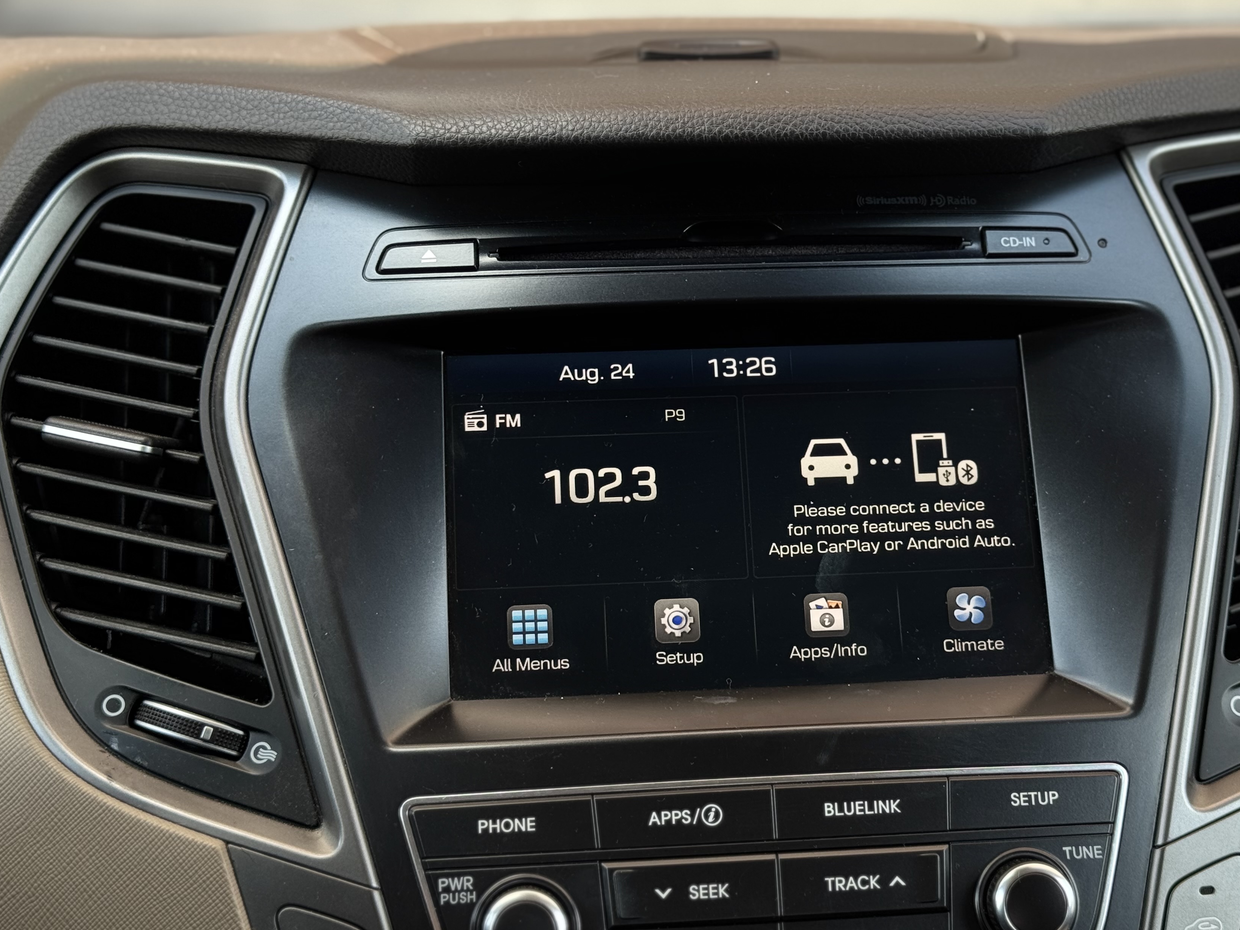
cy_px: 450
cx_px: 730
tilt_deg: -12.1
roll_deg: -0.3
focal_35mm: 59
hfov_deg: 32.6
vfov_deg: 24.8
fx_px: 2113
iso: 64
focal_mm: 6.76
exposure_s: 1/196
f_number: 1.78
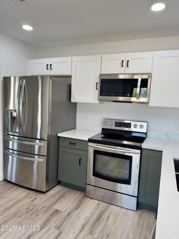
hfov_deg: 56.8
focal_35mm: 24
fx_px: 165
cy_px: 120
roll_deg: -2.9
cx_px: 90
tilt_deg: -7.6
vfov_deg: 71.6
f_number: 1.78
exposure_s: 1/120
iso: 100
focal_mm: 6.76
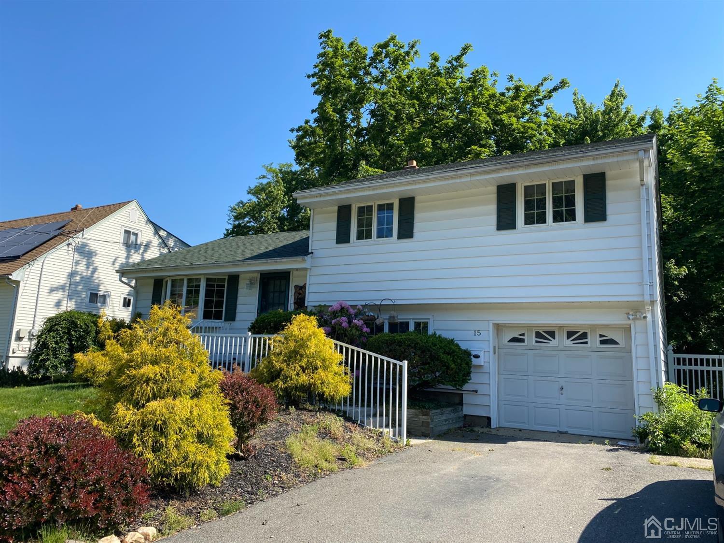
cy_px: 272
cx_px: 362
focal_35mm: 26
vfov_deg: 53.0
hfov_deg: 67.3
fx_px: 544
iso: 32
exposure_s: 1/1779
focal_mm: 4.25
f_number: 1.8
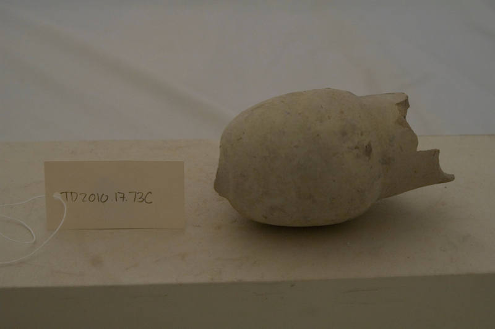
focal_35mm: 60
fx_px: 824
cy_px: 164
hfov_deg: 33.4
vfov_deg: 22.6
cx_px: 248
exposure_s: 1/125
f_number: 5.6
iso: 500
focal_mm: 40
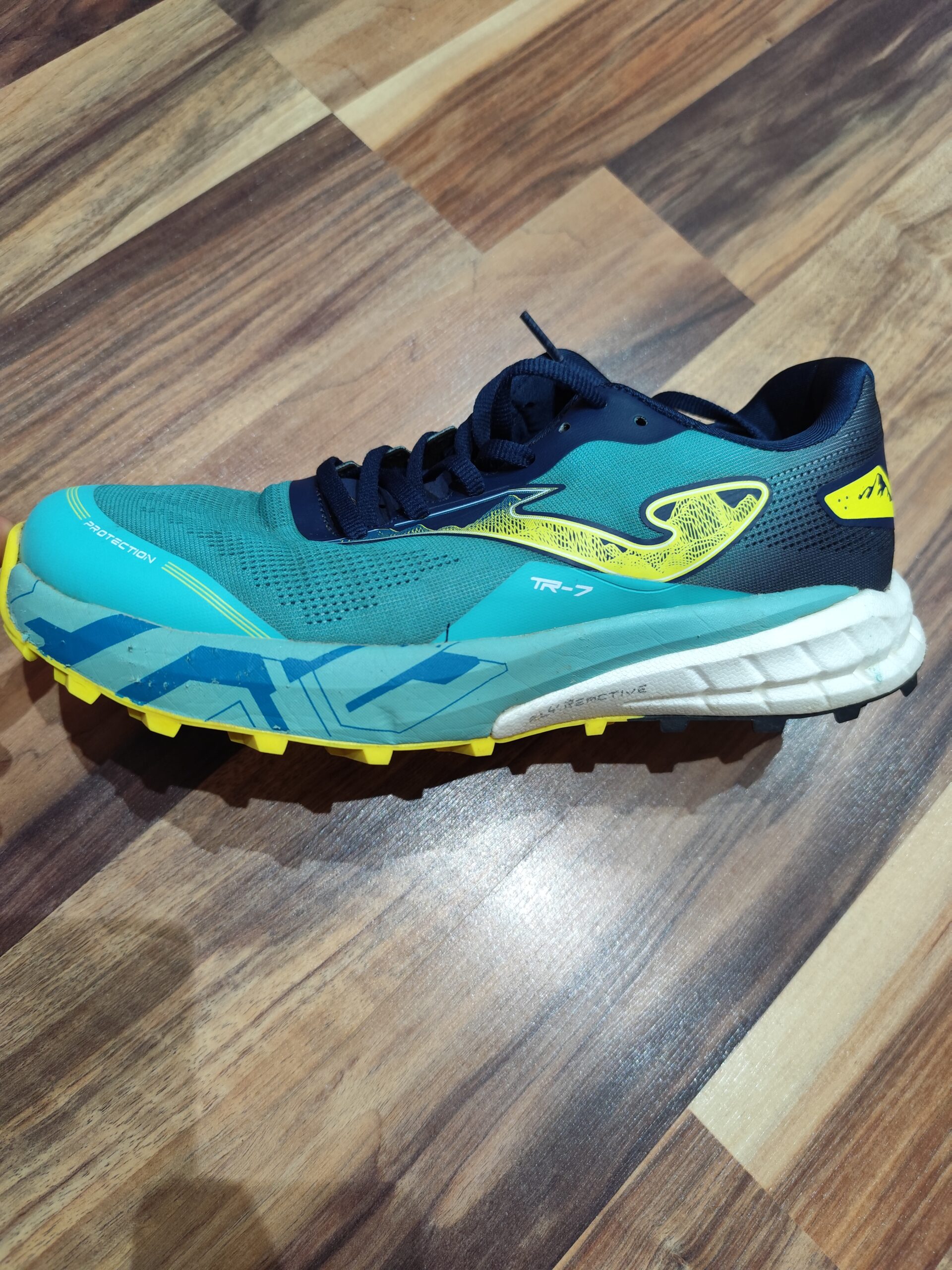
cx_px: 476
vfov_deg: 73.9
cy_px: 635
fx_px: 843
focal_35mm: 23
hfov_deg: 58.9
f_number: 1.65
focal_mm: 6.19
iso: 1000
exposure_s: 1/50
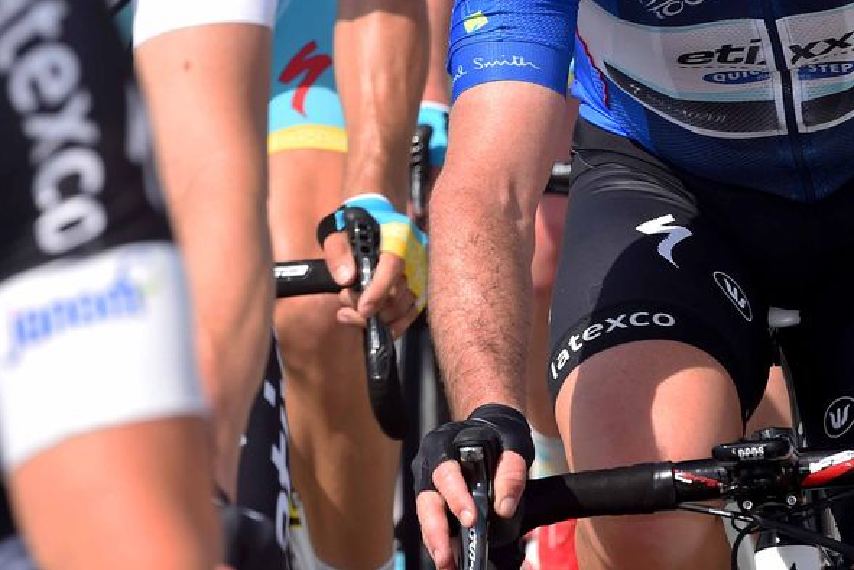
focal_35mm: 433
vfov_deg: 3.2
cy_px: 30
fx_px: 10271
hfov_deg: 4.8
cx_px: 302
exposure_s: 1/640
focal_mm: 200
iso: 320
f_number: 10
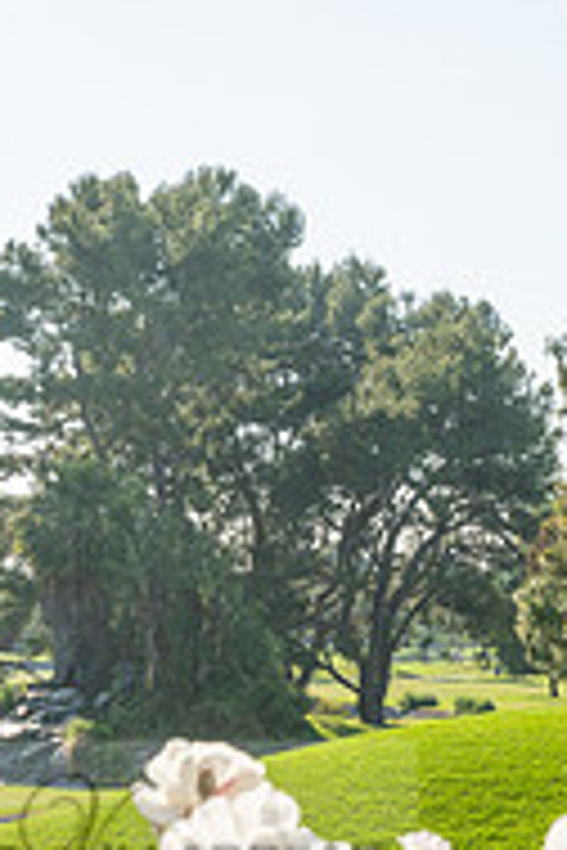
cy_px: 846
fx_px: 2693
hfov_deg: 11.9
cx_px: 36
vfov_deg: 17.5
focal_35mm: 114
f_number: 13
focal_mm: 48
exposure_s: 1/320
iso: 250
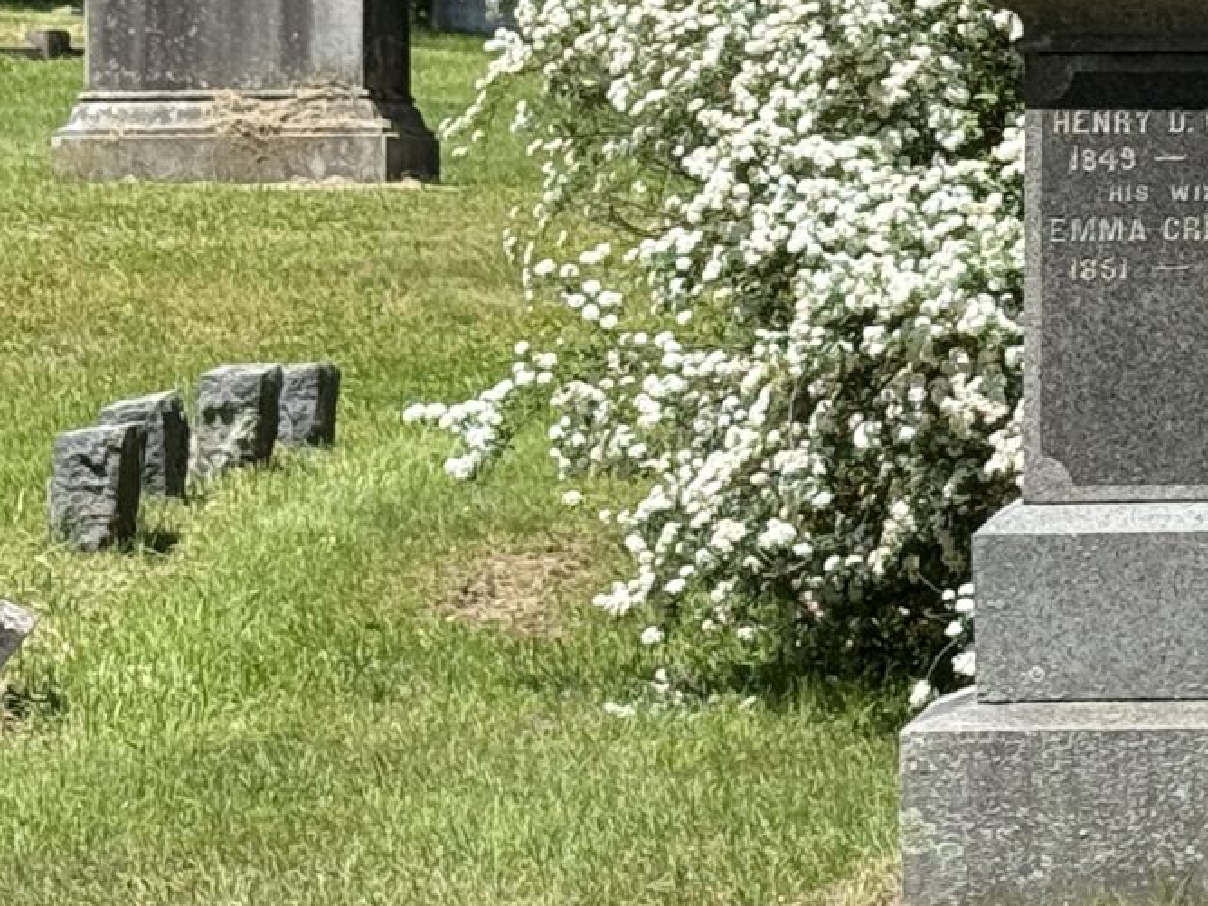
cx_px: 1385
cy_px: 54
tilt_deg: +1.7
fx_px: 6421
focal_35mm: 184
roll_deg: +0.8
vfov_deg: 8.0
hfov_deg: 10.6
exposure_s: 1/3704
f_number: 1.78
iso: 80
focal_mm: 6.76
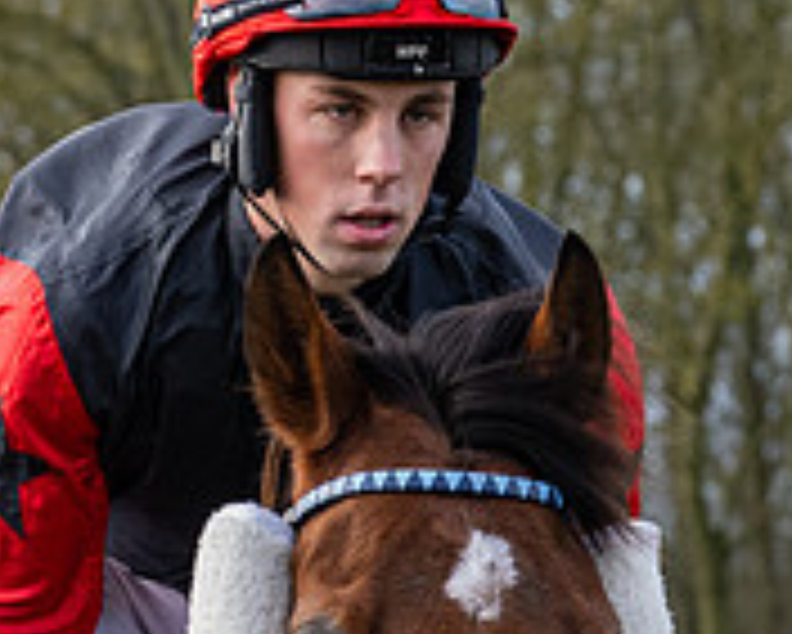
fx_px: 10460
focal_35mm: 446
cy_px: 594
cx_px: 426
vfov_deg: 3.5
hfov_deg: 4.3
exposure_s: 1/800
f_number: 5
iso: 800
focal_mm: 70
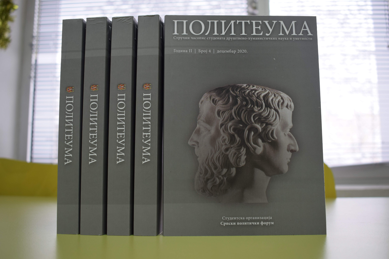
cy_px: 130
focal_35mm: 36
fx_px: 389
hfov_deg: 53.1
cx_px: 194
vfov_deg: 36.9
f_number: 5
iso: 400
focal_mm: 24
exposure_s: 1/100
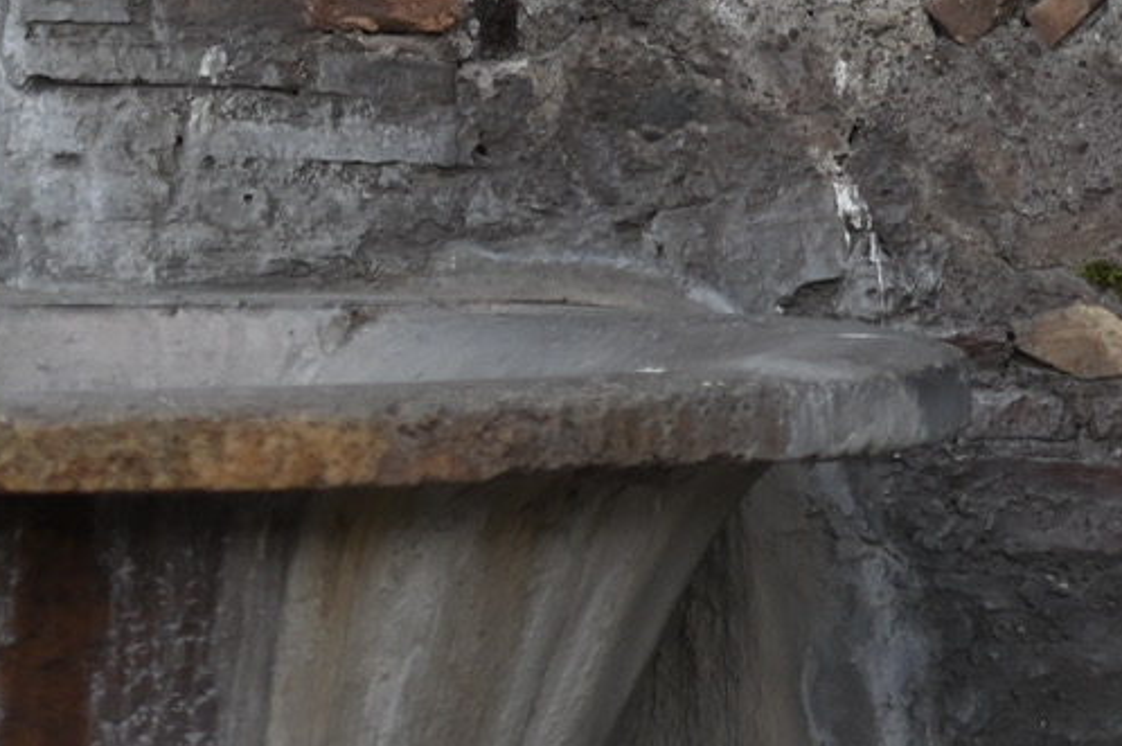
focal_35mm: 394
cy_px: -931
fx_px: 12267
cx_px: -1108
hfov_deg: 5.1
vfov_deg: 3.4
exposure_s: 1/400
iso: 250
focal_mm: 85
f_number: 1.4
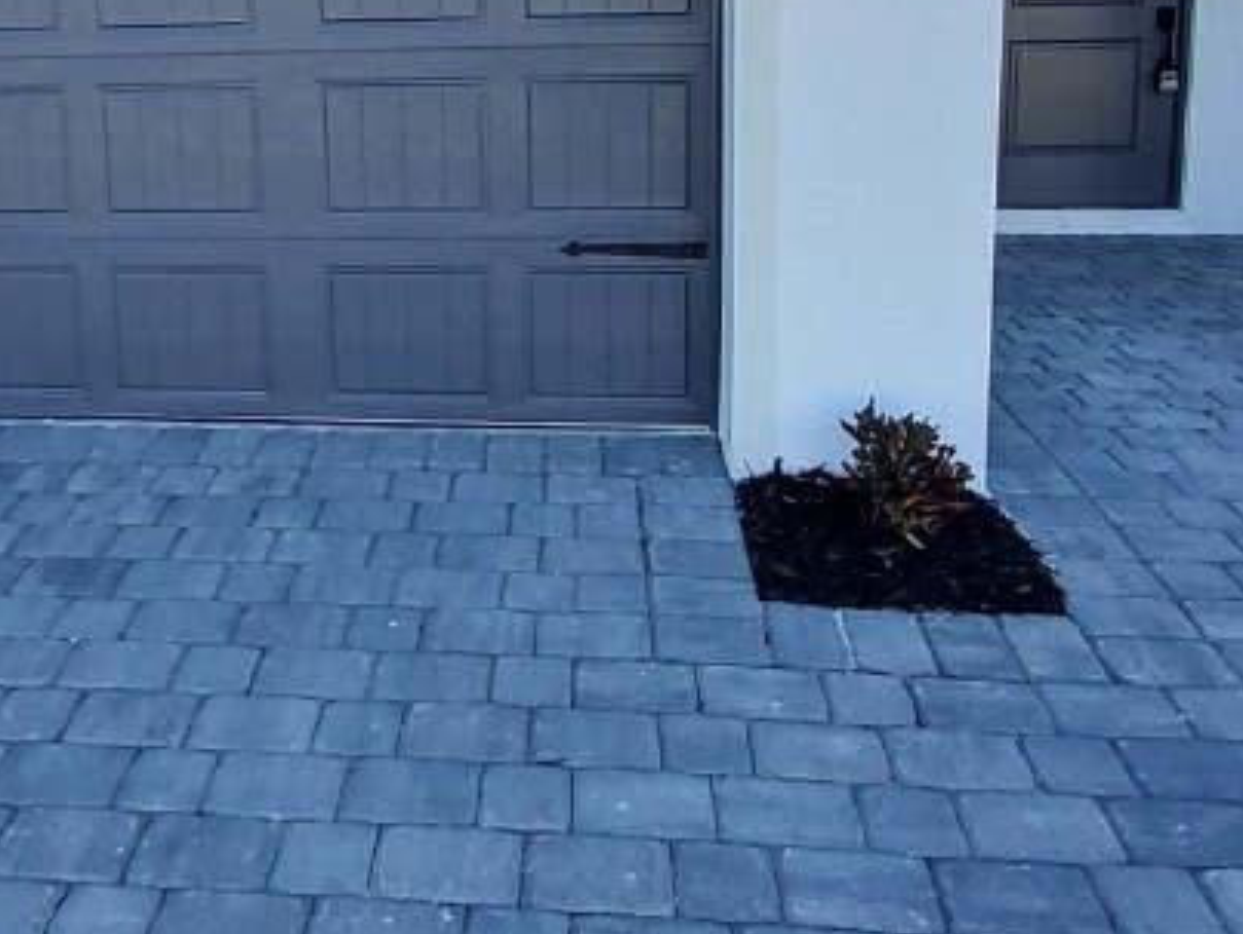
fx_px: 1186
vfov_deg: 41.4
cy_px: 207
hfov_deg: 54.2
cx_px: 413
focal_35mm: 33
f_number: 2.2
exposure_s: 1/401
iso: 50
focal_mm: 1.13
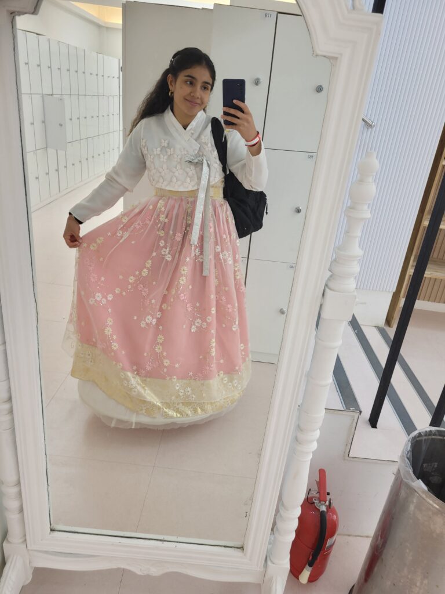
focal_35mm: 26
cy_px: 297
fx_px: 446
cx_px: 222
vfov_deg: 67.3
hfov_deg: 53.1
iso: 64
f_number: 1.8
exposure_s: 1/120
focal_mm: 5.4
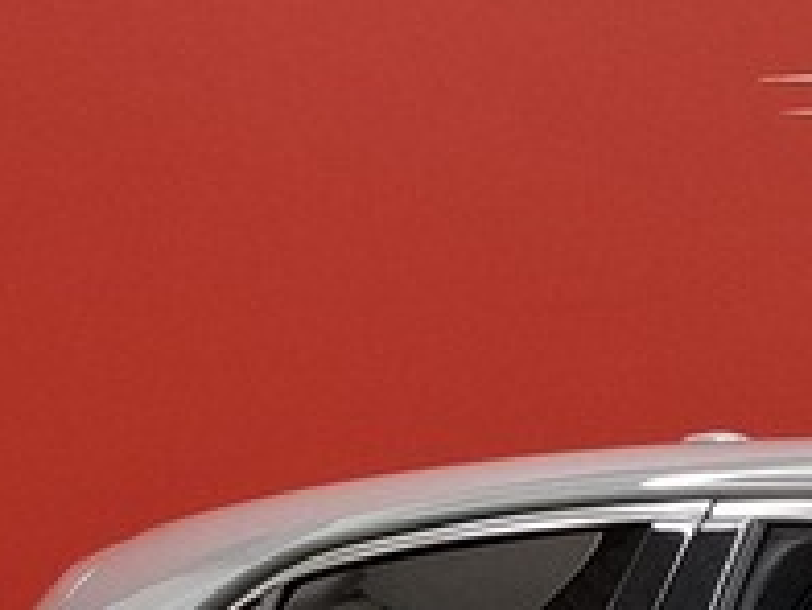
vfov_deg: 8.2
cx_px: 2164
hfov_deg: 9.8
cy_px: 1455
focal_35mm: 168
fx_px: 3943
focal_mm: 5.54
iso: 160
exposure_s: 1/100
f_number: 1.8
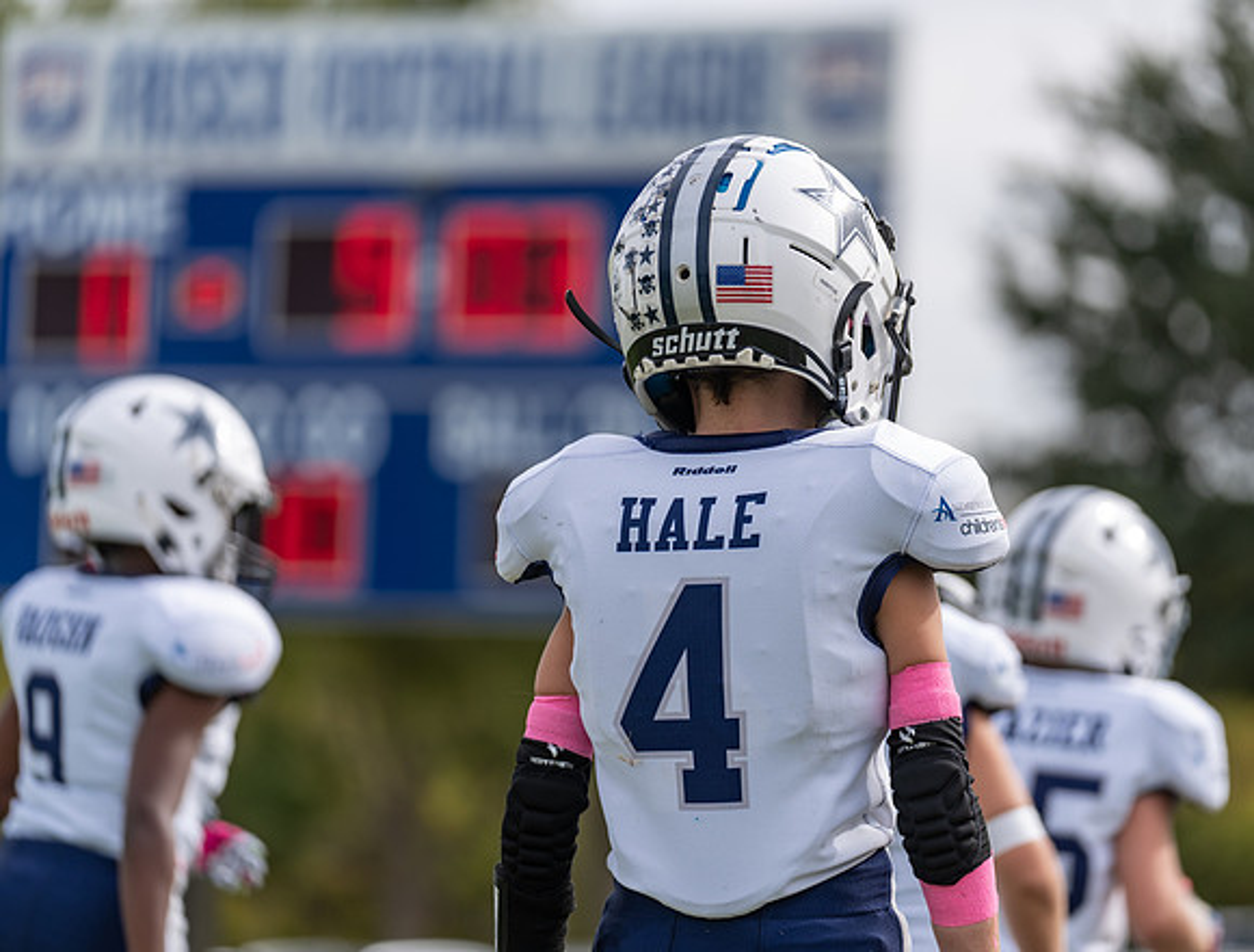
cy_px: 476
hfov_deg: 10.8
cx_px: 714
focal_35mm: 182
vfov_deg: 8.2
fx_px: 6623
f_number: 2.8
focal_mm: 159
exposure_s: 1/1600
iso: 125
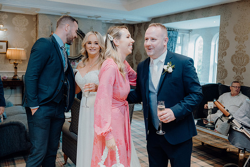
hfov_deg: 51.9
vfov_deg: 36.0
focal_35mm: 37
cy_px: 84
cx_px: 125
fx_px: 257
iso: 2500
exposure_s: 1/160
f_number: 3.5
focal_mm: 37
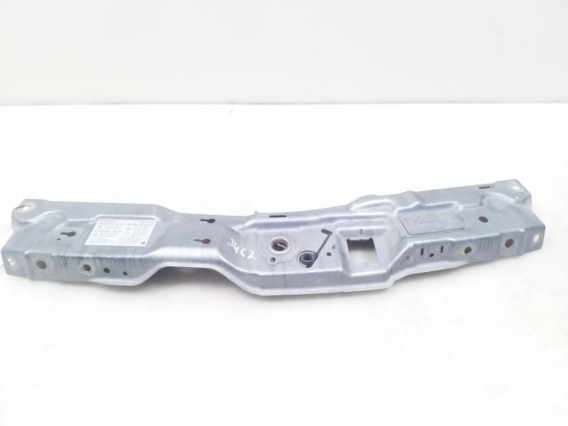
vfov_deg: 51.4
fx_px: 443
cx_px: 284
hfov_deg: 65.3
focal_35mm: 27
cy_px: 213
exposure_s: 1/50
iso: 200
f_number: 1.9
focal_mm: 3.6
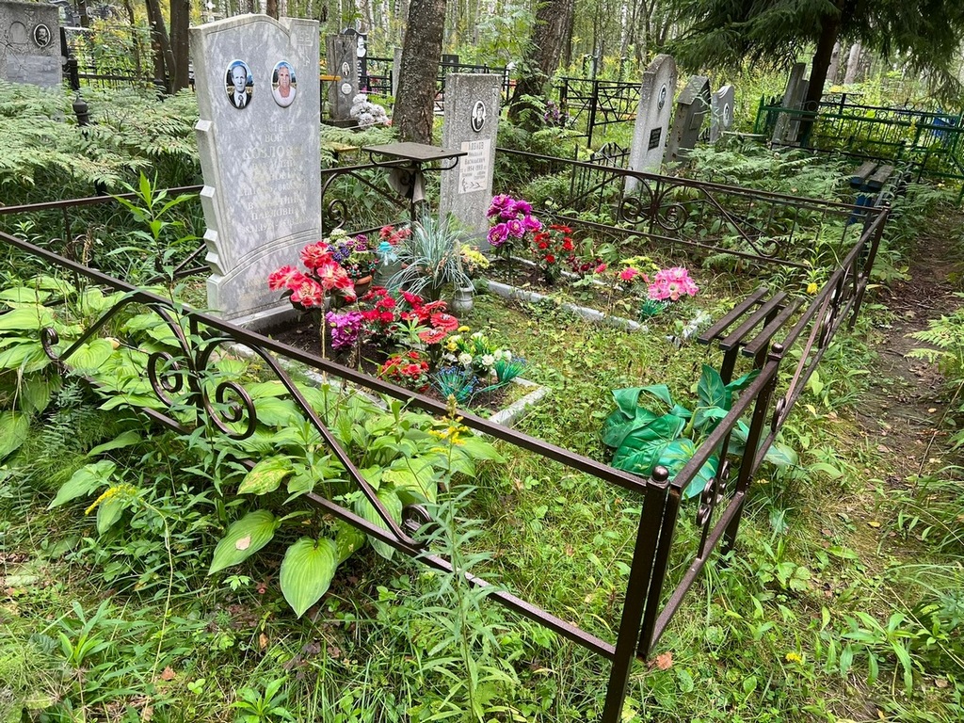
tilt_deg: -20.2
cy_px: 362
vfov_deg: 53.1
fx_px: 724
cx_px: 482
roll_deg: -5.5
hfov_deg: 67.3
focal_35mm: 26
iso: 40
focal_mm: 5.7
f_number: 1.5
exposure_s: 1/121
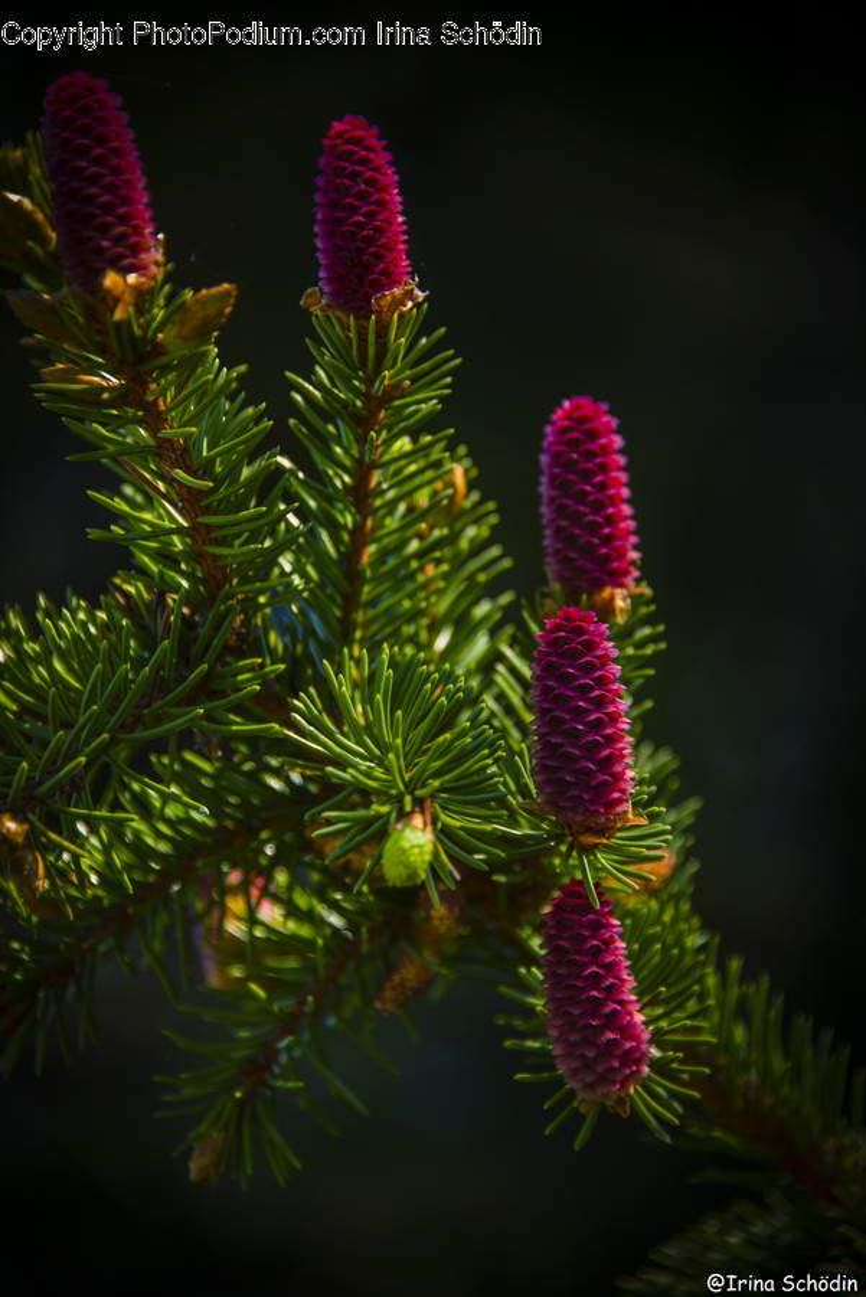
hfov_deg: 5.5
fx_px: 9010
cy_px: 648
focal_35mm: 250
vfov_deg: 8.2
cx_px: 433
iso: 100
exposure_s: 1/40
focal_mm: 250
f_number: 5.6
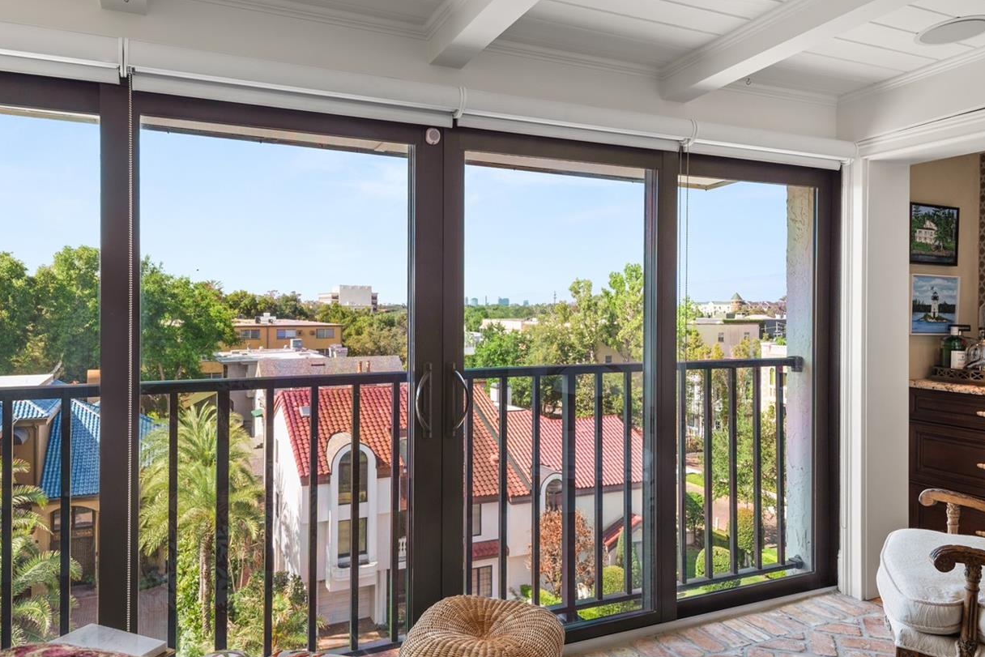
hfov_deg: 71.4
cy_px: 301
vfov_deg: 51.2
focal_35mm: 25
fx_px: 684
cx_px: 465
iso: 320
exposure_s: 1/8
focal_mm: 19
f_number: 8
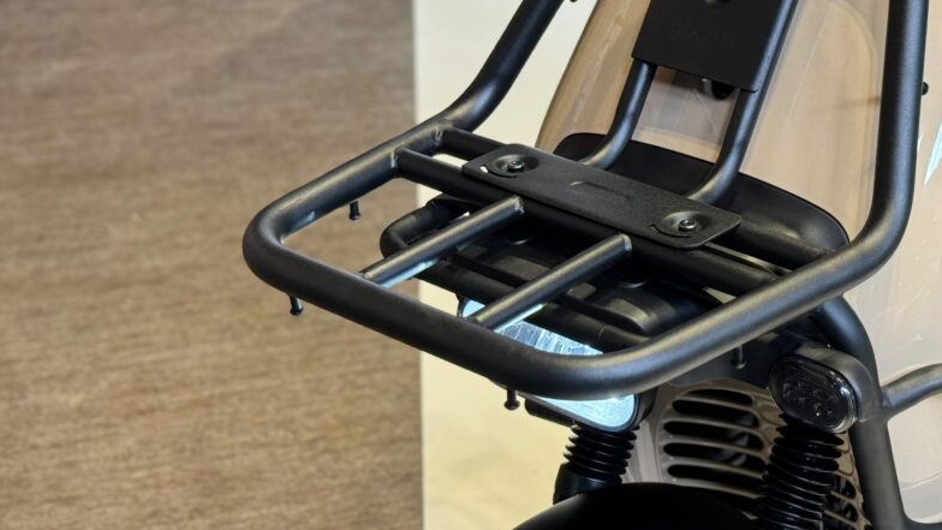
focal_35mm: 80
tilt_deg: -22.2
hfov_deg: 26.2
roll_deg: -0.2
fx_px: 1998
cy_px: 114
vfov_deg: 15.0
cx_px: 720
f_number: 1.78
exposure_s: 1/60
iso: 100
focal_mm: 6.86
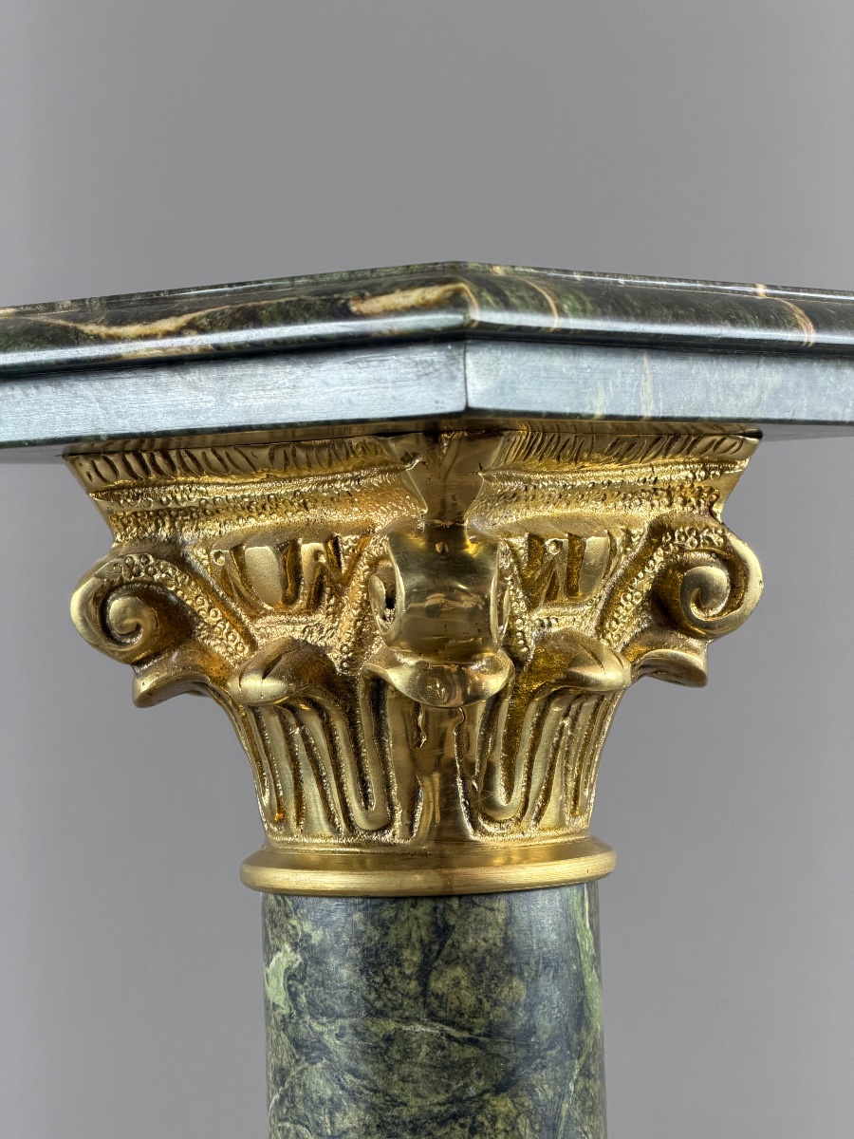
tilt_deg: -1.1
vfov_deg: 19.6
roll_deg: +1.0
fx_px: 3289
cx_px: 427
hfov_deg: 14.8
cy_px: 570
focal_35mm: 100
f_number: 2.8
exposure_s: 1/50
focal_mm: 16.89
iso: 250
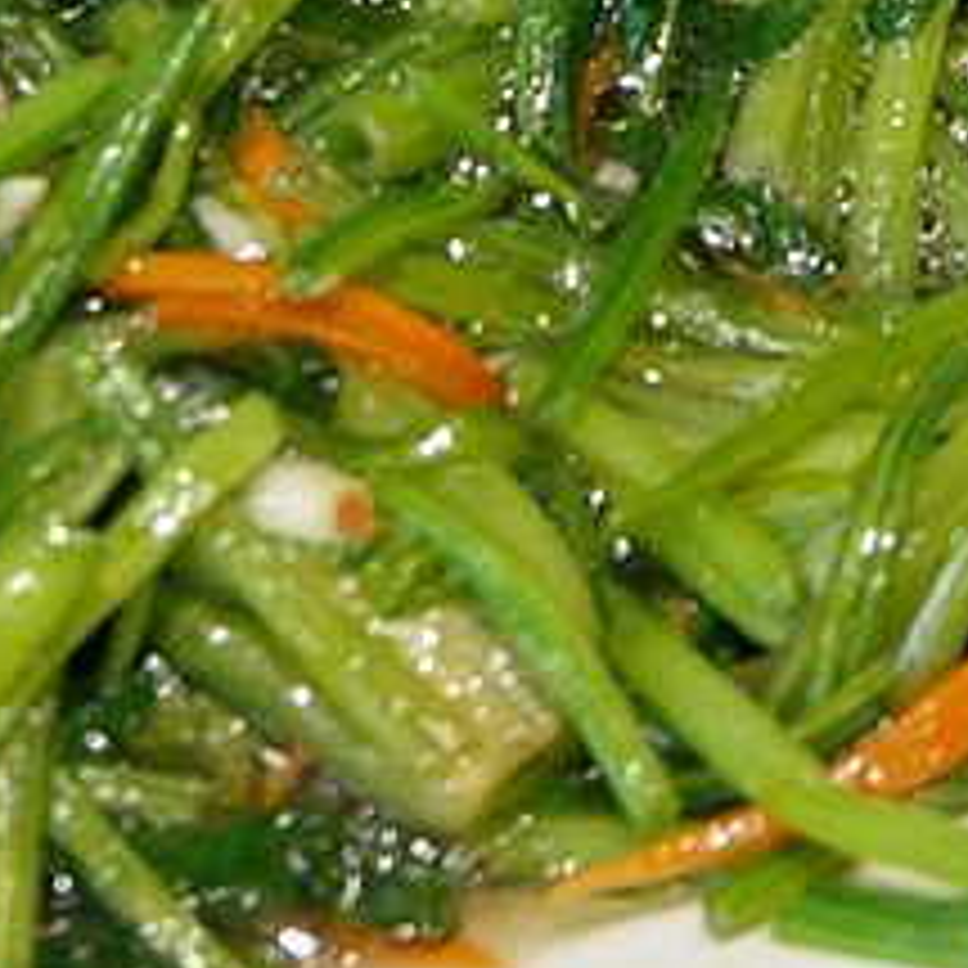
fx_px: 3638
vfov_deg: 14.6
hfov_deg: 14.9
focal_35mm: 115
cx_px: -41
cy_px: -268
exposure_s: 1/100
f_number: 3.5
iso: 200
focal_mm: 14
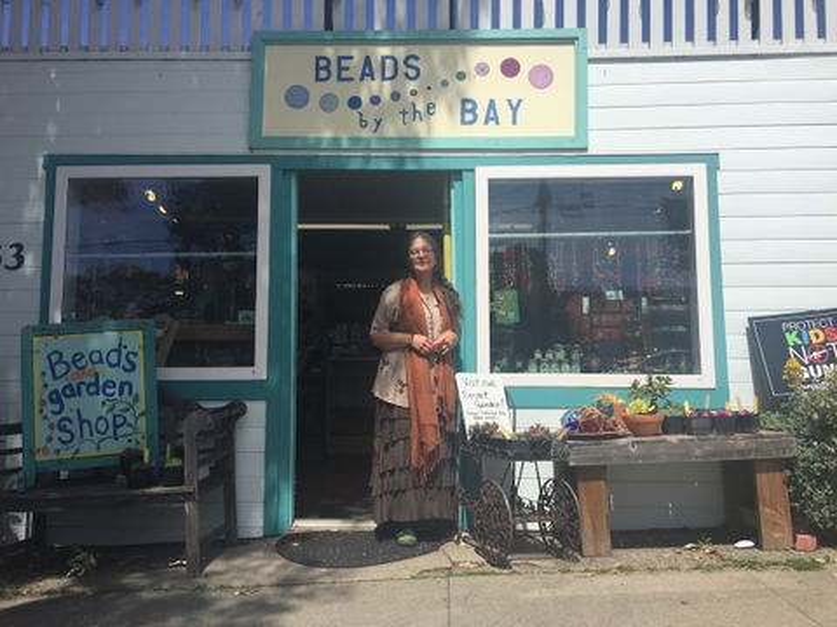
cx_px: 418
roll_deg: +0.0
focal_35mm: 29
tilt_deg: +7.6
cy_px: 314
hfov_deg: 61.7
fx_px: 701
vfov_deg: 48.2
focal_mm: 4.15
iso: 32
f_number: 2.2
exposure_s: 1/3049
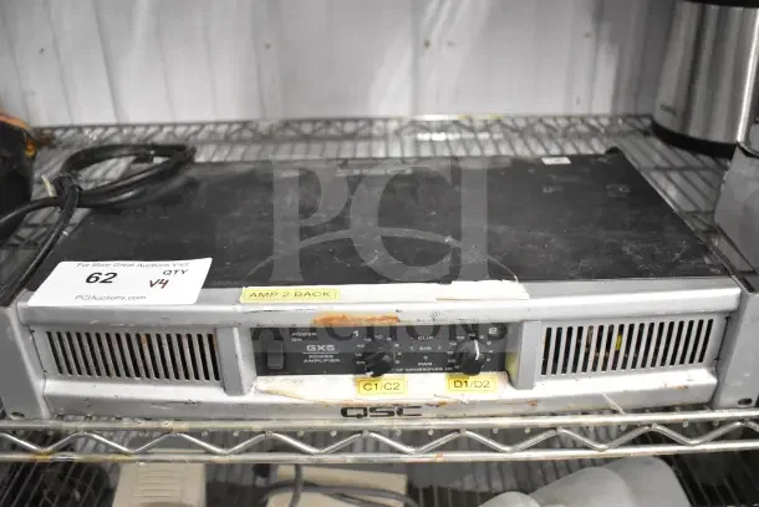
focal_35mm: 32
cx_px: 380
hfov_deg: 59.5
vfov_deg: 41.7
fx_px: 664
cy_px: 254
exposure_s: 1/60
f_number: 3.8
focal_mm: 21
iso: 6400
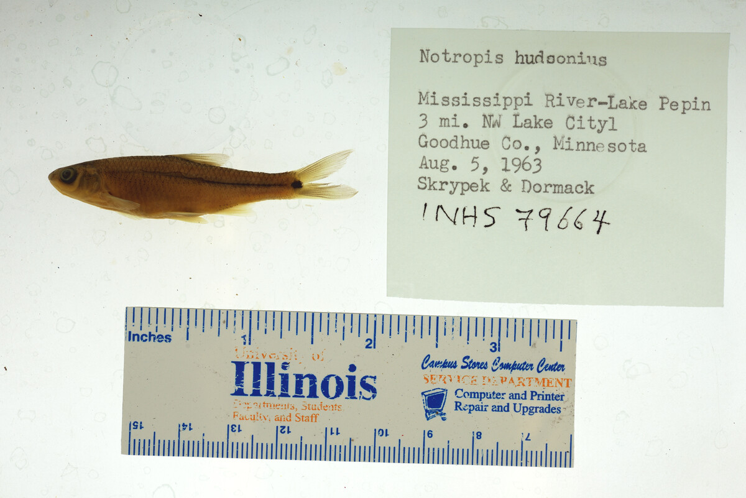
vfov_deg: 22.6
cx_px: 373
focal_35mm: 60
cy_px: 249
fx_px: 1244
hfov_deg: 33.4
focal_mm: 60
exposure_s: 1/200
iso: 100
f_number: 10
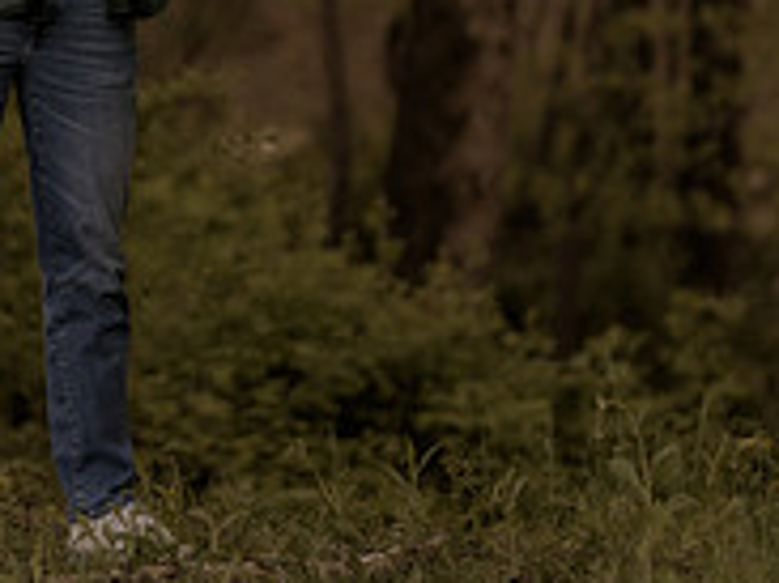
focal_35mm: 302
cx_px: -191
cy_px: -18
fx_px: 6792
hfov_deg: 6.5
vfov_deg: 4.9
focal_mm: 85
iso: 250
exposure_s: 1/800
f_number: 1.4
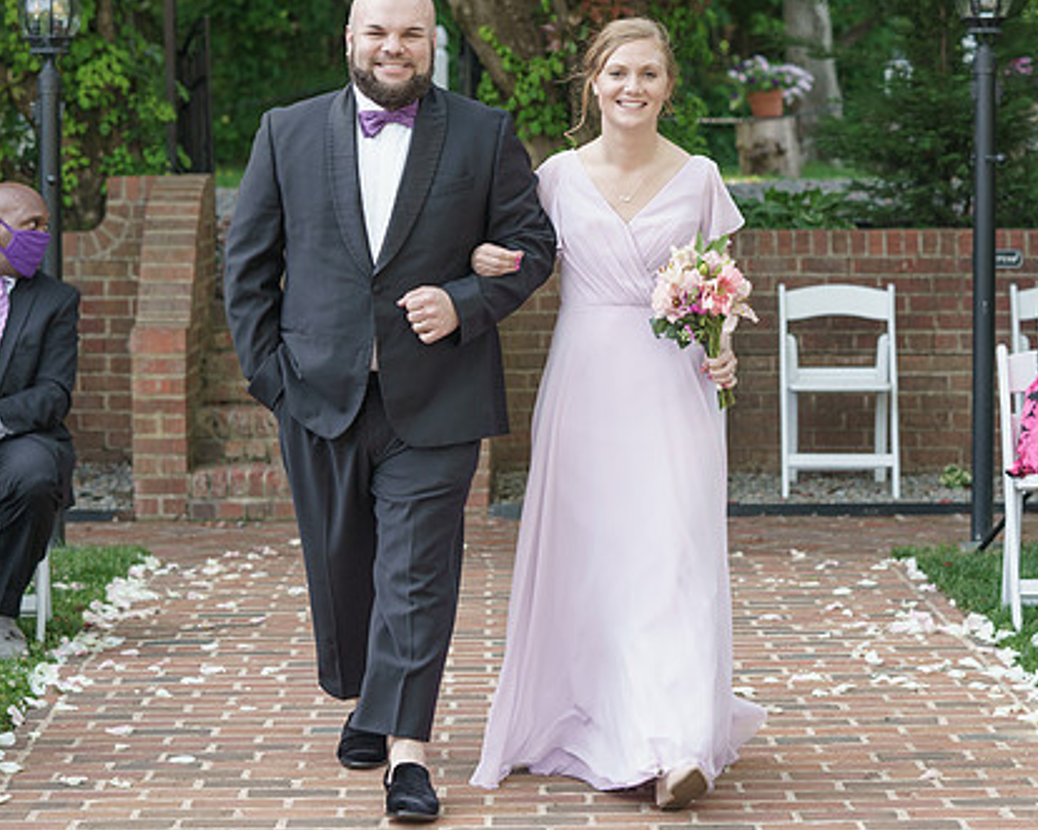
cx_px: 548
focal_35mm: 113
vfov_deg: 13.6
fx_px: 3471
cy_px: 383
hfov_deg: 17.0
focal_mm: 78
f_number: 4
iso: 250
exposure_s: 1/200
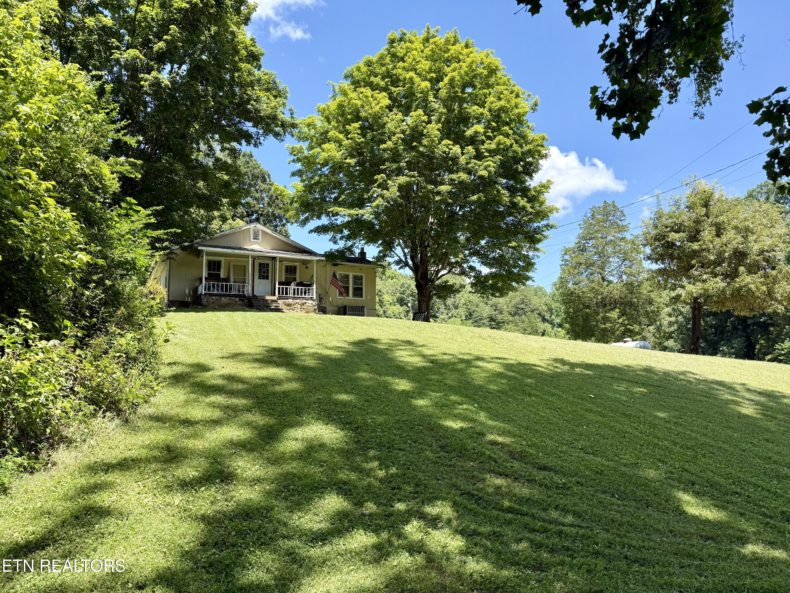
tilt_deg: +8.5
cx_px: 395
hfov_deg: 71.6
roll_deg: +0.9
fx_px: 548
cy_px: 296
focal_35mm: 24
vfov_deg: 56.8
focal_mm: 6.76
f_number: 1.78
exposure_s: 1/1292
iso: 80
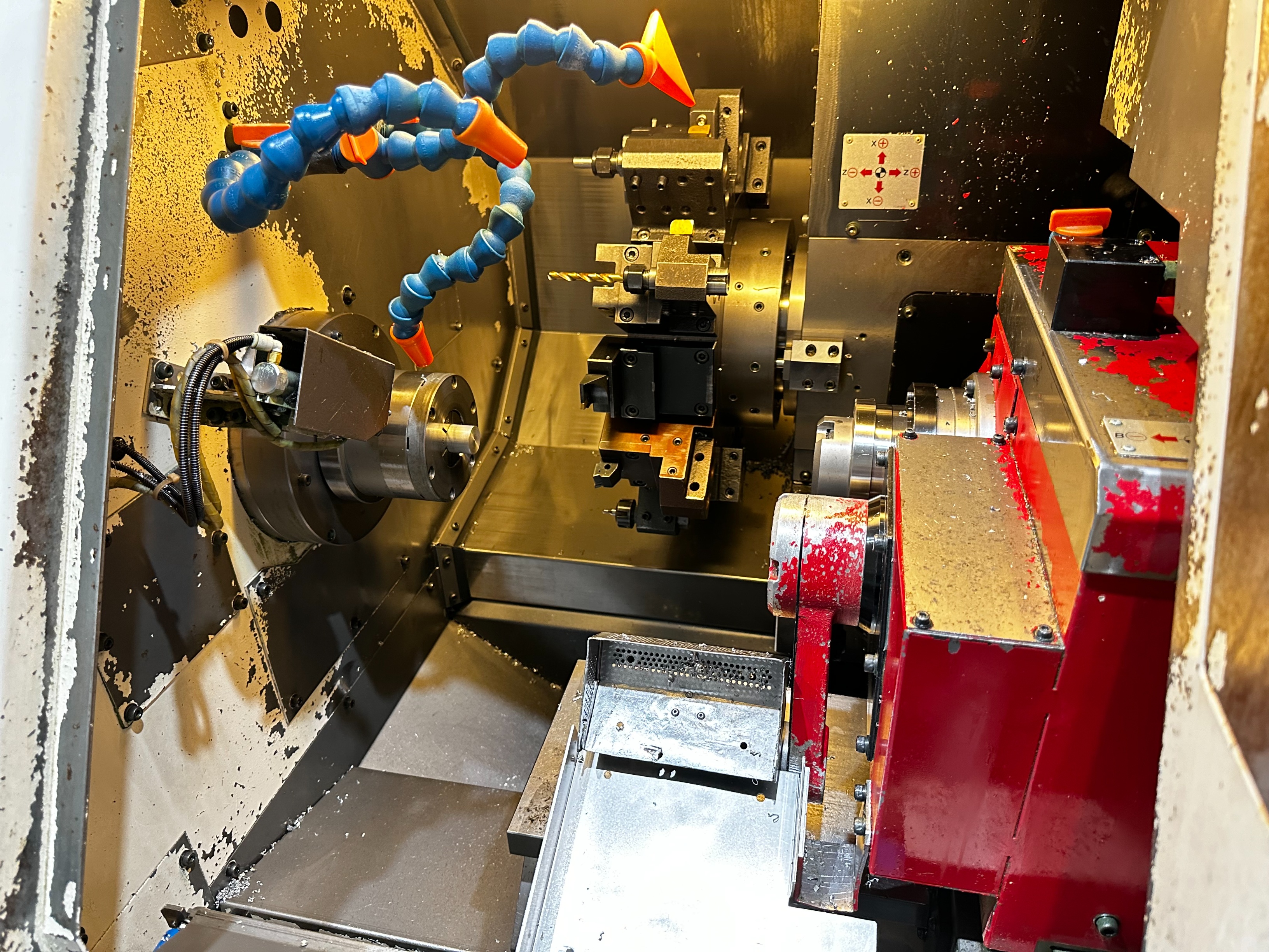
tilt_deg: -29.1
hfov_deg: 71.6
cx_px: 634
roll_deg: +2.5
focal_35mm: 24
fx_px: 880
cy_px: 476
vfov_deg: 56.8
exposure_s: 1/50
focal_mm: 6.86
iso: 500
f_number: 1.78
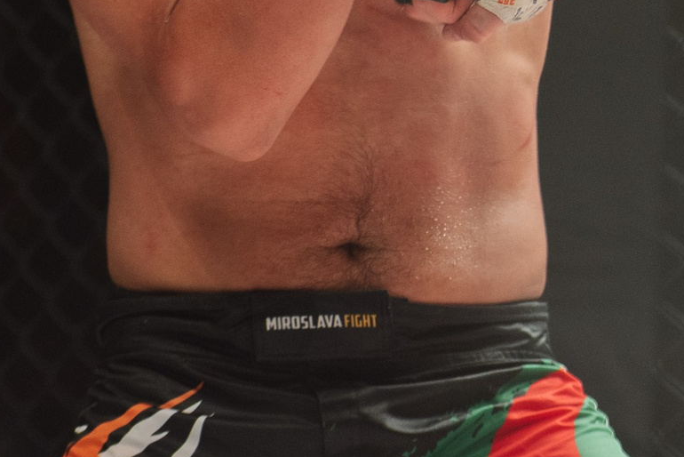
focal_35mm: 316
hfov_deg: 6.5
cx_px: 759
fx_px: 6006
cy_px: -138
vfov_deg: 4.3
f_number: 4
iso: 900
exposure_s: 1/320
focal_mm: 95
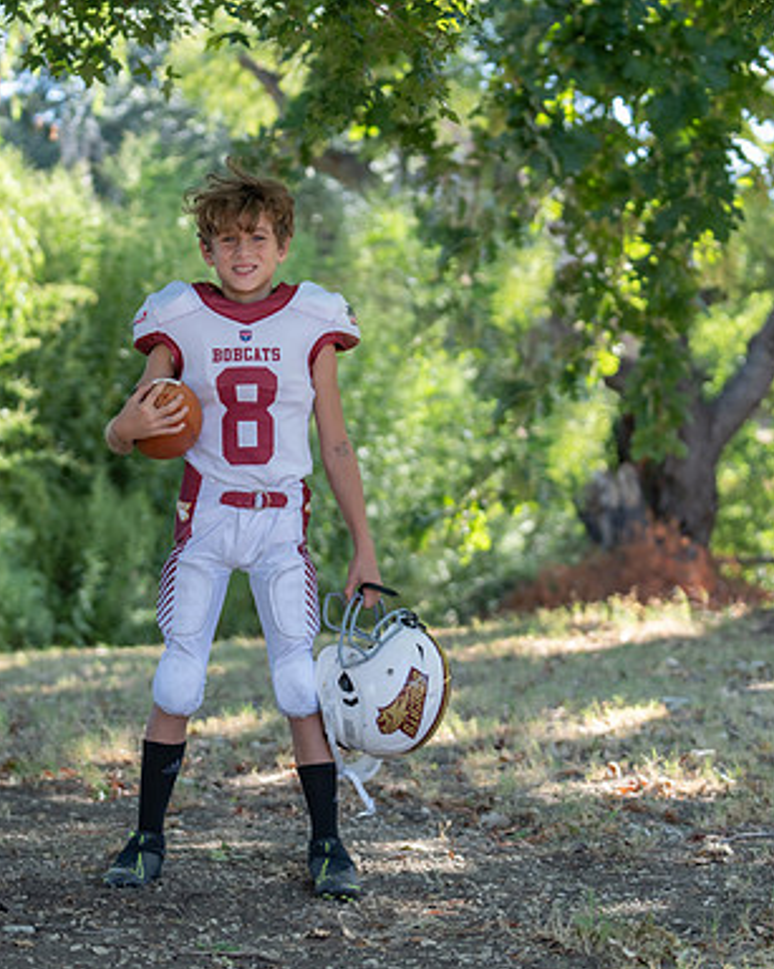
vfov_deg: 17.9
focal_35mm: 107
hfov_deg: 14.4
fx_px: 3065
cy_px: 512
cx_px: 275
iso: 160
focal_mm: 70
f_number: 2.8
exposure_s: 1/320
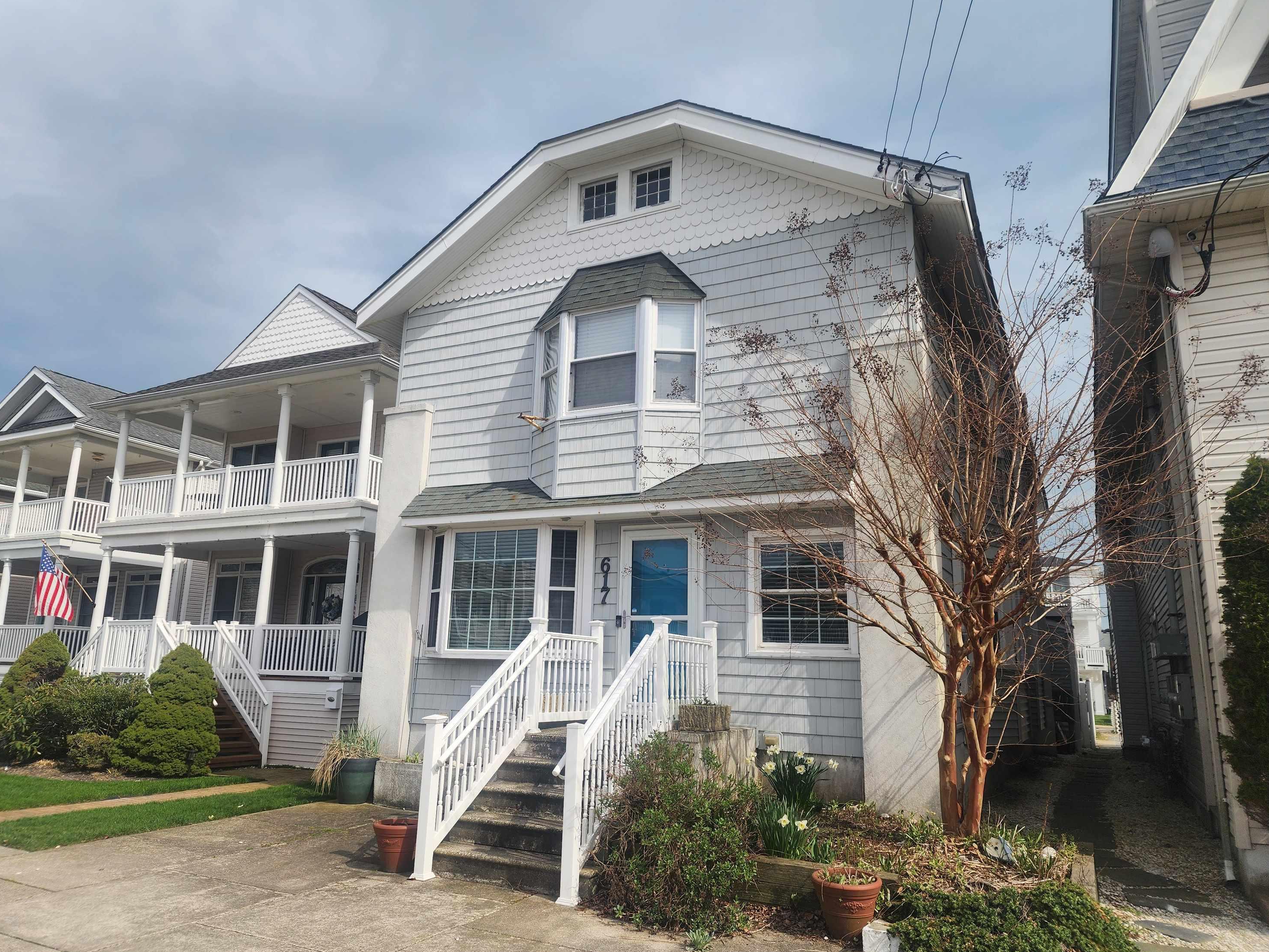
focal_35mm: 24
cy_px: 475
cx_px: 612
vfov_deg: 56.8
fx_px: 880
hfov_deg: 71.6
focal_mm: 6.4
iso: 12
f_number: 1.8
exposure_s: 1/1465
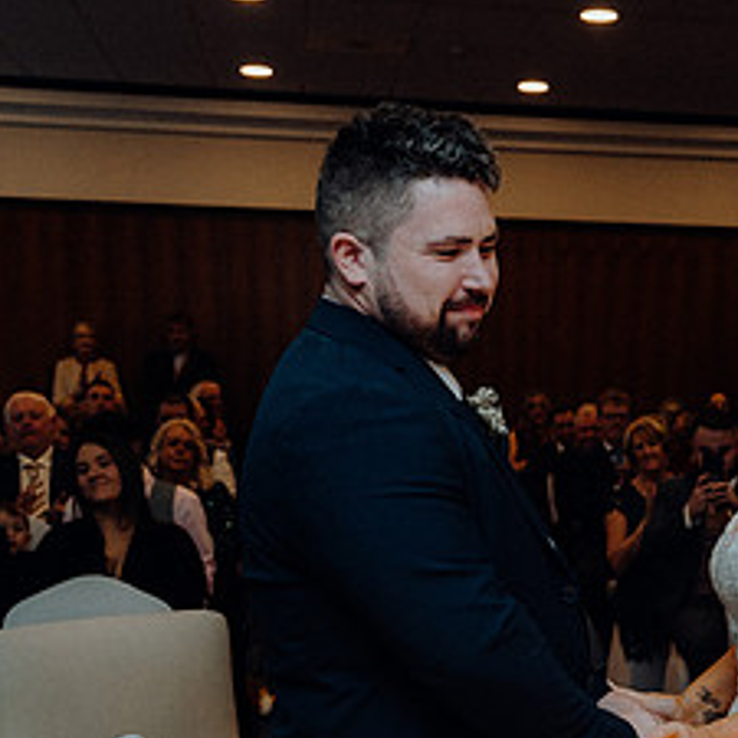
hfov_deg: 24.8
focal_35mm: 68
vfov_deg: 24.9
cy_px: 608
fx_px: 1640
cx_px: 626
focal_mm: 31
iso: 2500
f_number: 3.5
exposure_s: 1/160
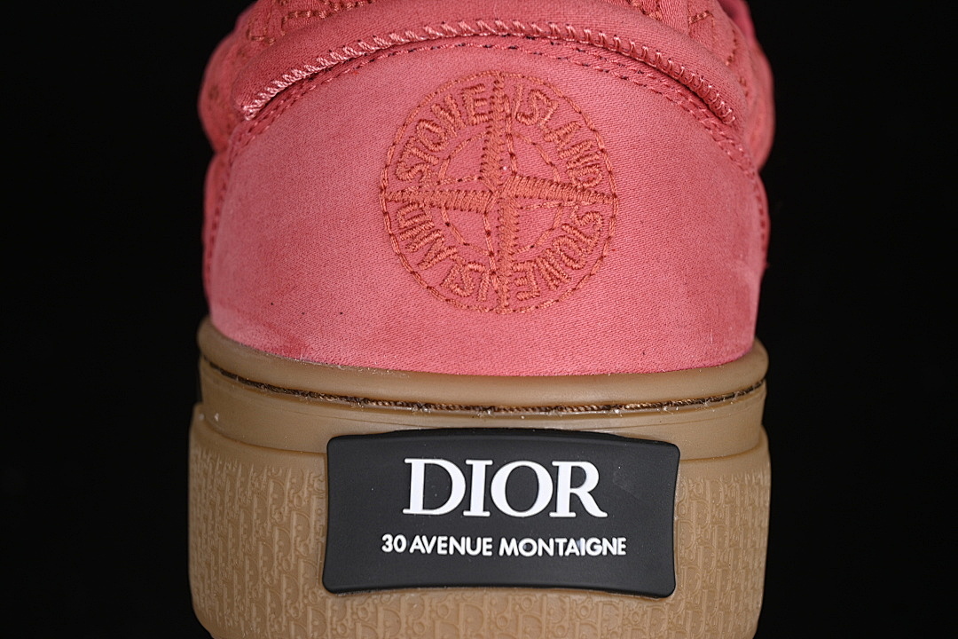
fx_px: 1996
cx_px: 479
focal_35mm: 75
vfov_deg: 18.2
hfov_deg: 27.0
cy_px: 320
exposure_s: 1/60
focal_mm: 50
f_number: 7.1
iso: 160
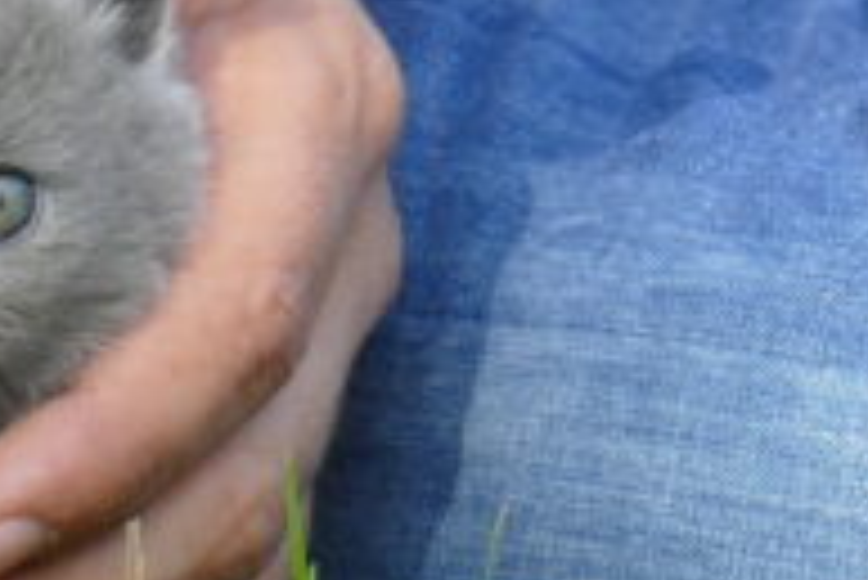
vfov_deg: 2.0
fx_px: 16649
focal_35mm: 690
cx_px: -1124
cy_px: 160
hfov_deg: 3.0
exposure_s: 1/160
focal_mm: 47.46
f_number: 3.9
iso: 125
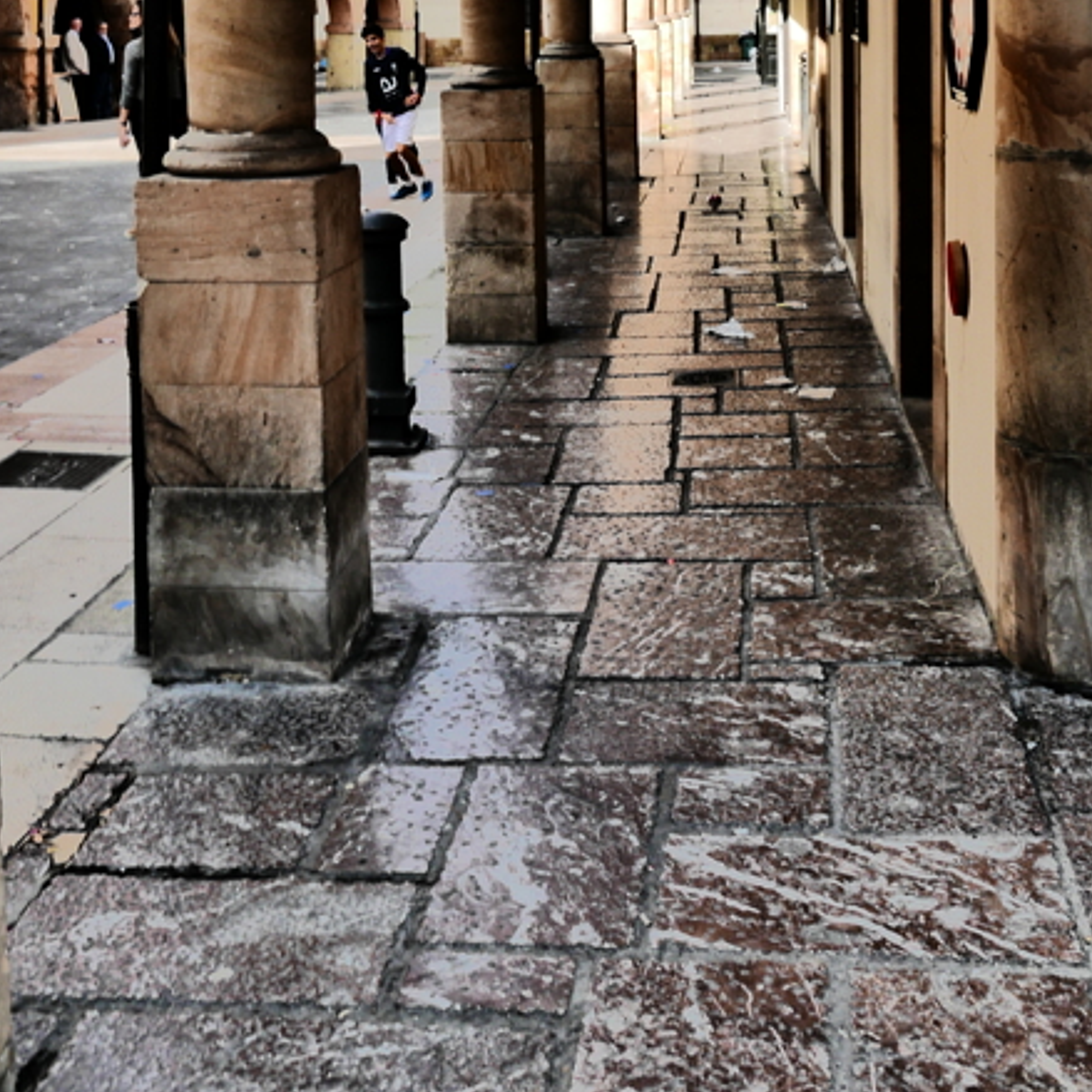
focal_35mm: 45
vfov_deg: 35.3
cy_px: 99
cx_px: 608
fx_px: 1606
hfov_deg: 37.5
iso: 200
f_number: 11
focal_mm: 13
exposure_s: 1/50
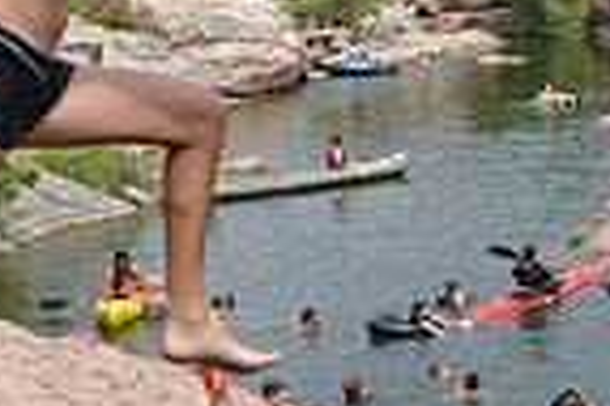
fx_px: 2471
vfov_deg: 9.3
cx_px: 145
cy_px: 425
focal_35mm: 146
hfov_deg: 14.0
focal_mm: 24
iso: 200
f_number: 8
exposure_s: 1/500
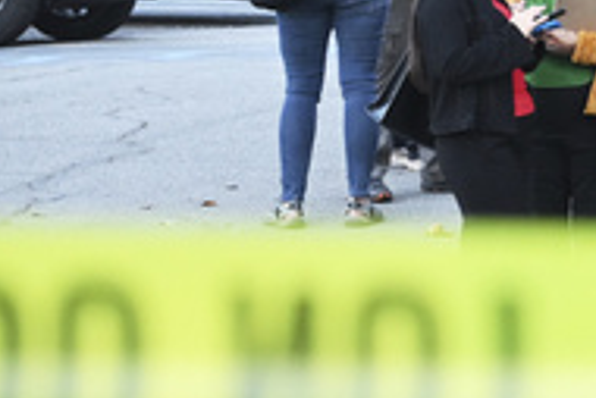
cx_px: 1550
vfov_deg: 4.3
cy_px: -36
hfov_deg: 6.0
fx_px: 5351
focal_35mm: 323
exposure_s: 1/160
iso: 2500
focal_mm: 60
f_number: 4
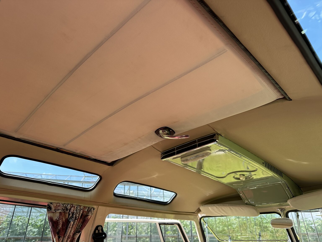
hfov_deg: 71.6
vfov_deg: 56.8
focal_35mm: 24
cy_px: 121
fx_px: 223
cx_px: 161
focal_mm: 6.86
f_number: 1.78
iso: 80
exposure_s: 1/541
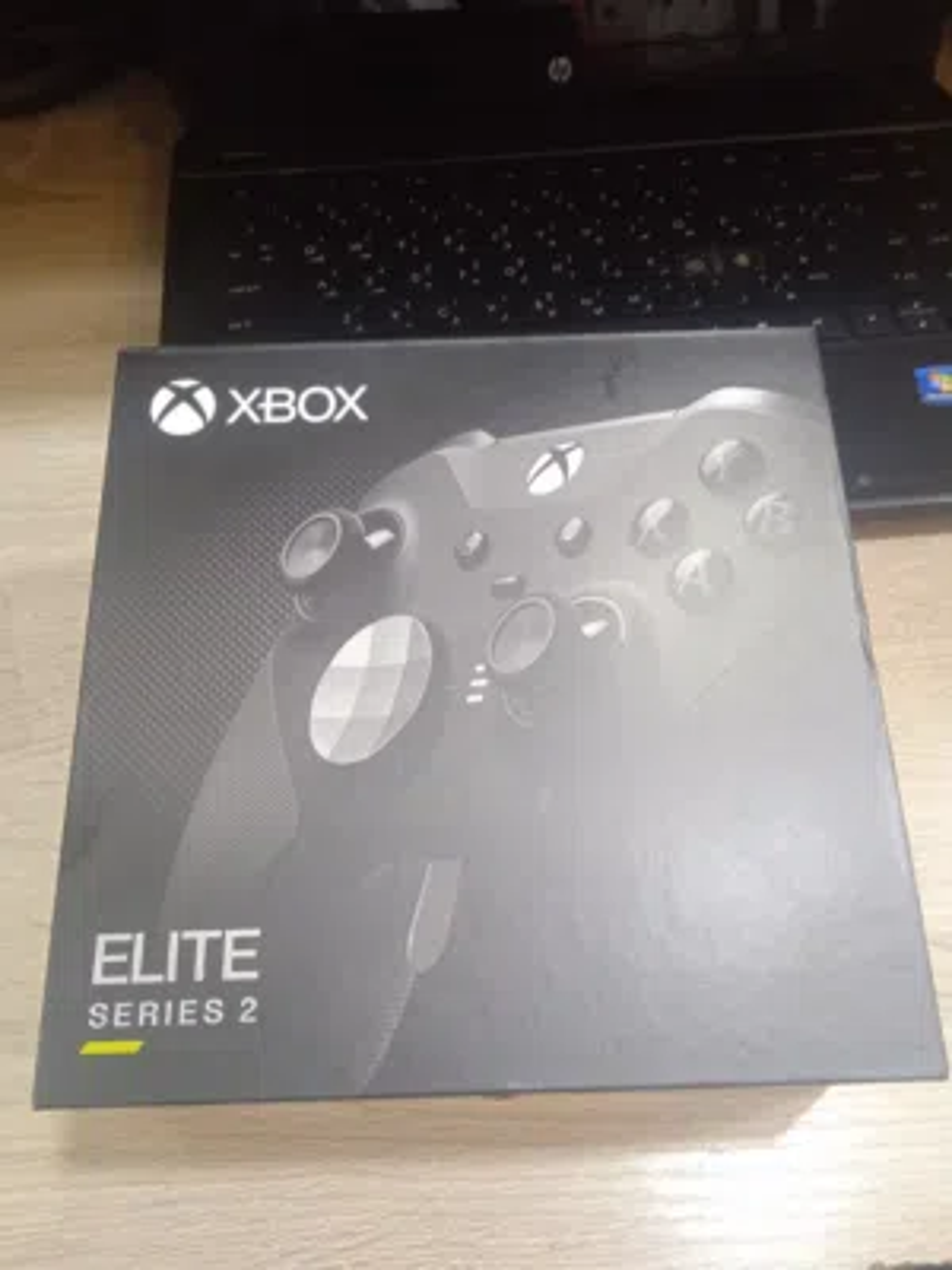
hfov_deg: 49.7
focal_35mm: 28
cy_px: 635
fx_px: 1027
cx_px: 476
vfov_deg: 63.4
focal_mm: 3.43
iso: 474
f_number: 2.2
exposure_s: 1/33.3
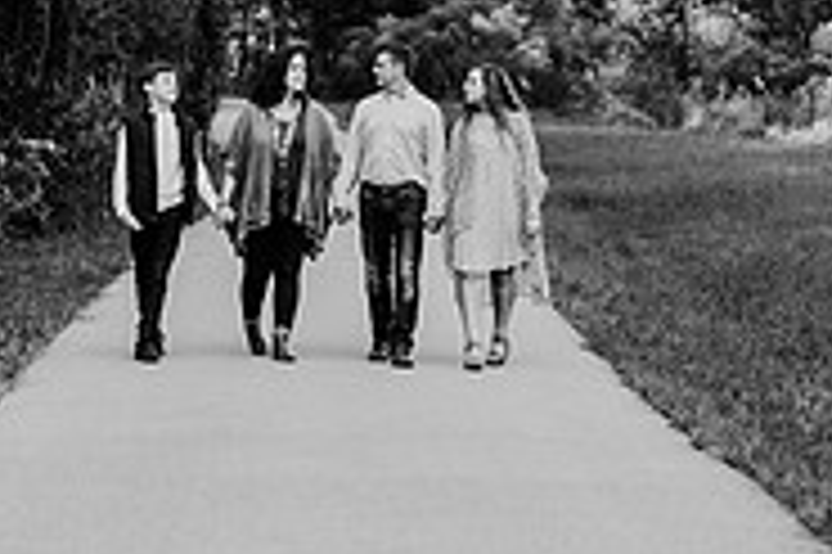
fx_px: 3625
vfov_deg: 8.7
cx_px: 396
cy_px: -34
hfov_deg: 13.1
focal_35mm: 157
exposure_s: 1/1600
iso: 200
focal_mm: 50
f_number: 2.2
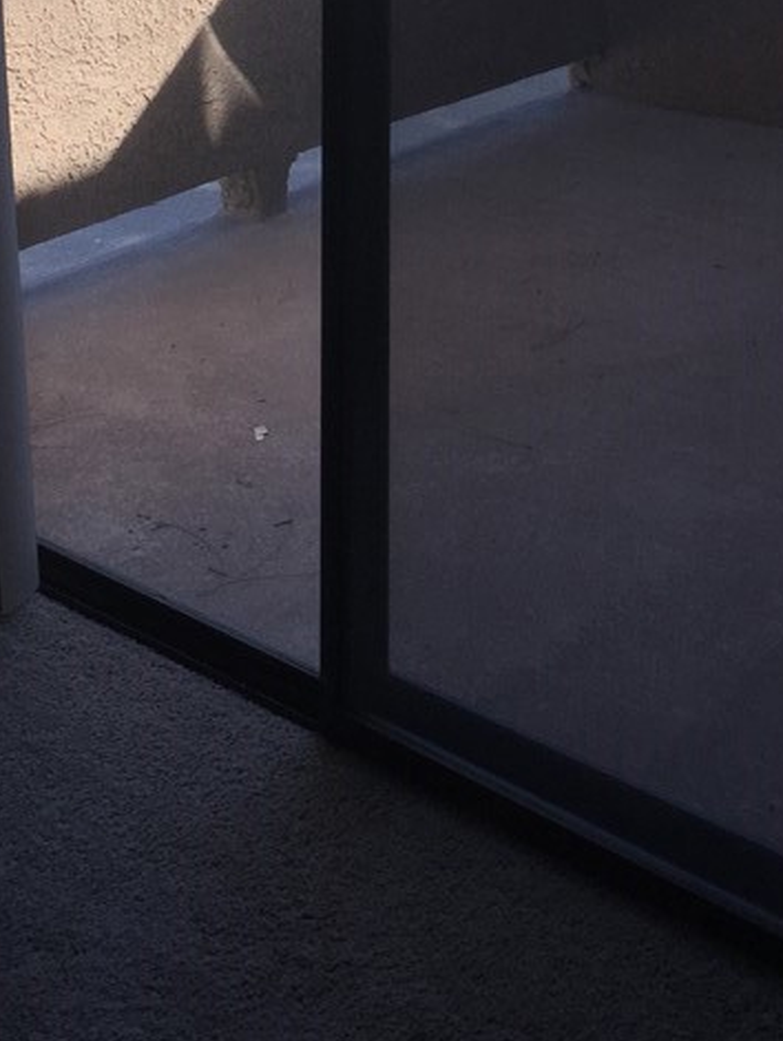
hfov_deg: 23.3
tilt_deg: -11.9
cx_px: 389
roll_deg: -0.6
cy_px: 22
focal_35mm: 63
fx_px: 1897
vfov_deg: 28.9
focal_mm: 4.15
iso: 32
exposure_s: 1/455
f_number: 2.2
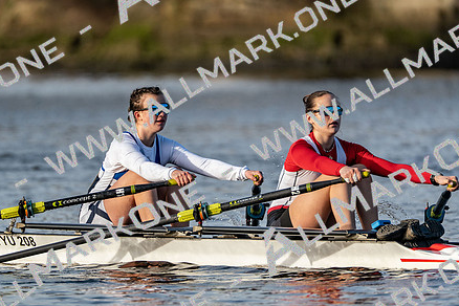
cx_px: 174
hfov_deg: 2.6
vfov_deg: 1.7
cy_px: 178
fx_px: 10135
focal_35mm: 795
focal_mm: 600
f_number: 6.3
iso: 640
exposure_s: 1/2000
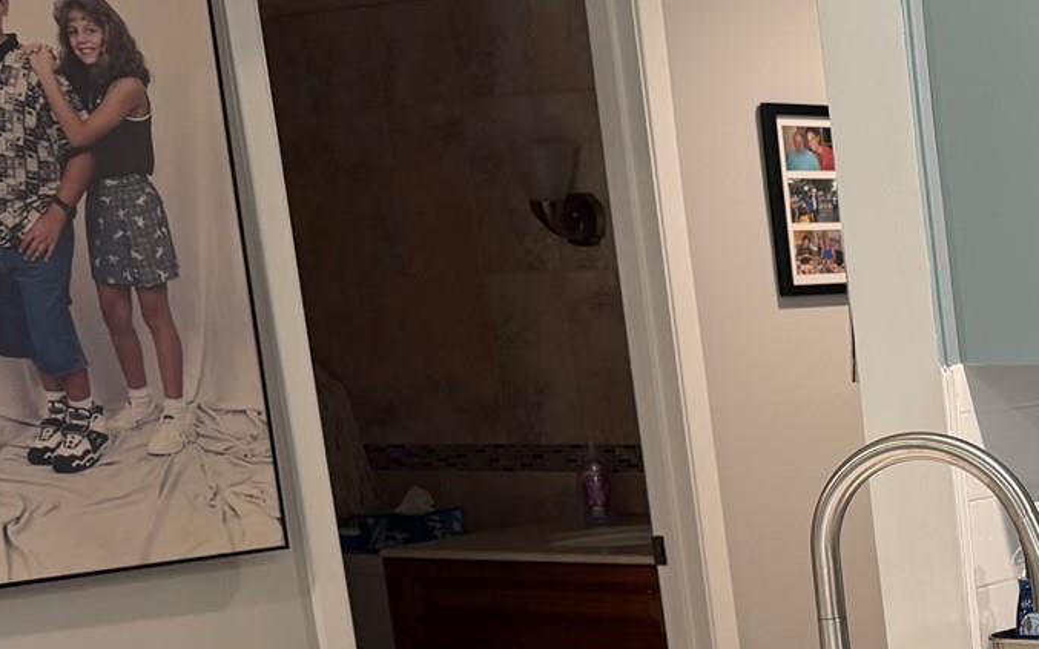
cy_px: 663
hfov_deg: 22.4
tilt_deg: -11.6
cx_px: 1519
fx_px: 2180
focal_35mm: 77
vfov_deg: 16.6
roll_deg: +2.5
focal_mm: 6.76
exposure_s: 1/60
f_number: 1.78
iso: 125
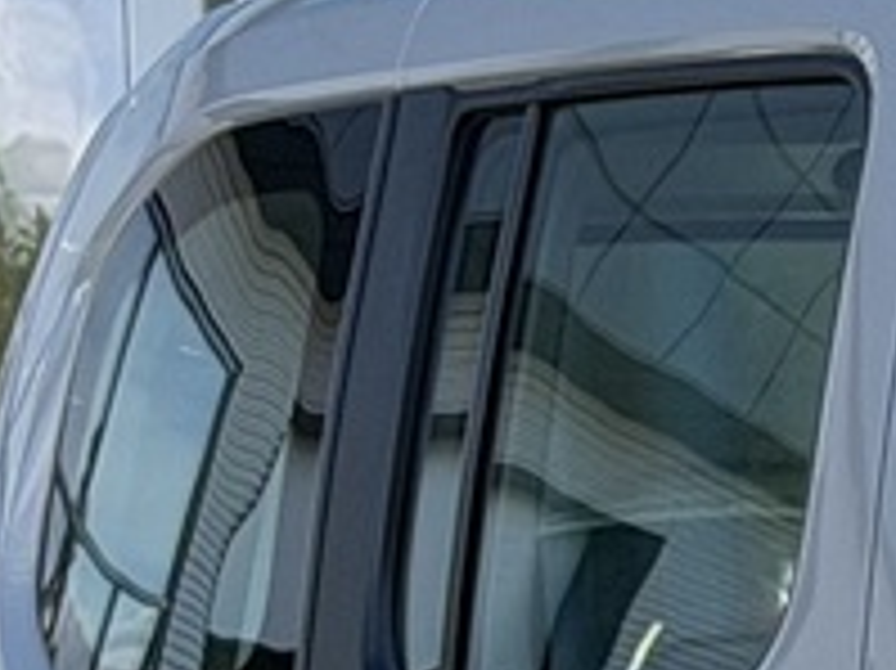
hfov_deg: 5.4
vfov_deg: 4.2
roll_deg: +1.3
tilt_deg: -1.5
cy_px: 1030
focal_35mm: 348
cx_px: 2589
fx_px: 9002
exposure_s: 1/1980
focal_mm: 6.76
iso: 80
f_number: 1.78
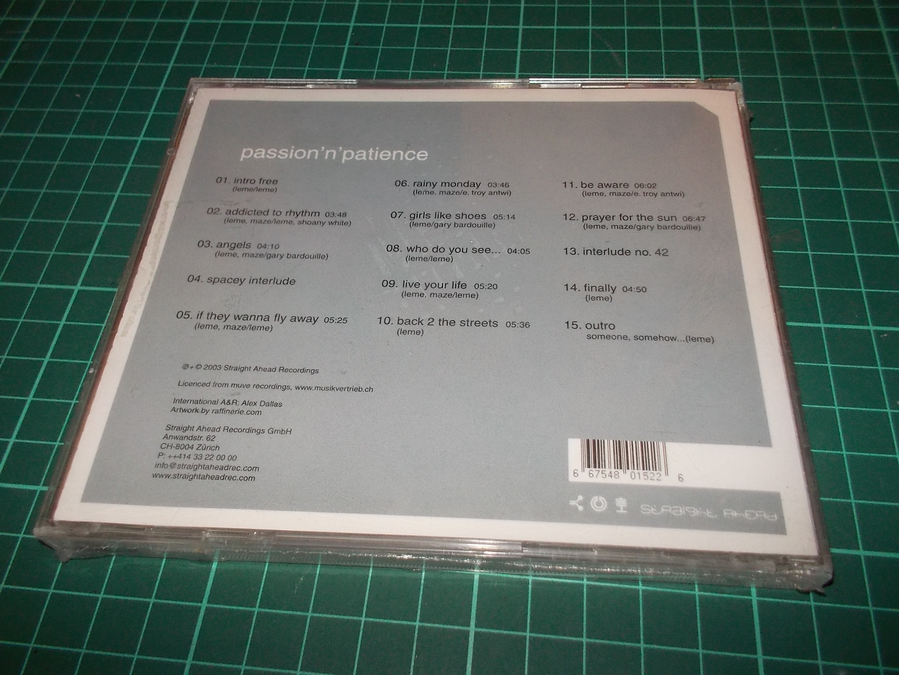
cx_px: 450
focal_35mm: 29
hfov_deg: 61.7
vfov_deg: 48.2
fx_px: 753
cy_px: 338
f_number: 3.3
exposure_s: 1/30
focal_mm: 4.1
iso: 200
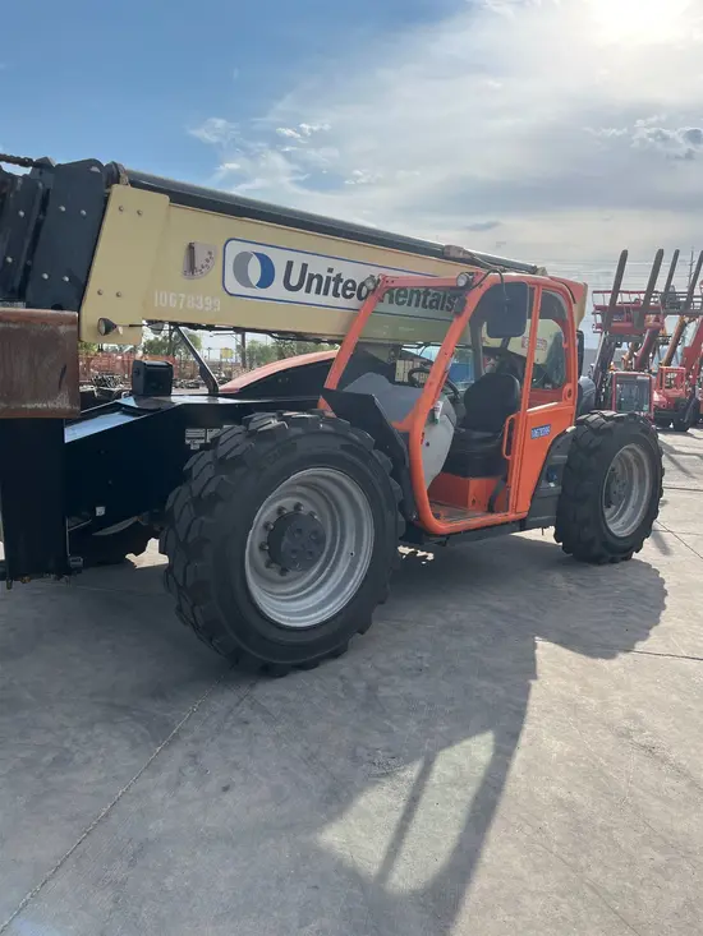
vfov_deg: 67.3
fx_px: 704
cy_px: 468
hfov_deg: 53.1
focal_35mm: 26
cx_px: 352
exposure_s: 1/4016
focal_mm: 5.1
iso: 50
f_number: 1.6
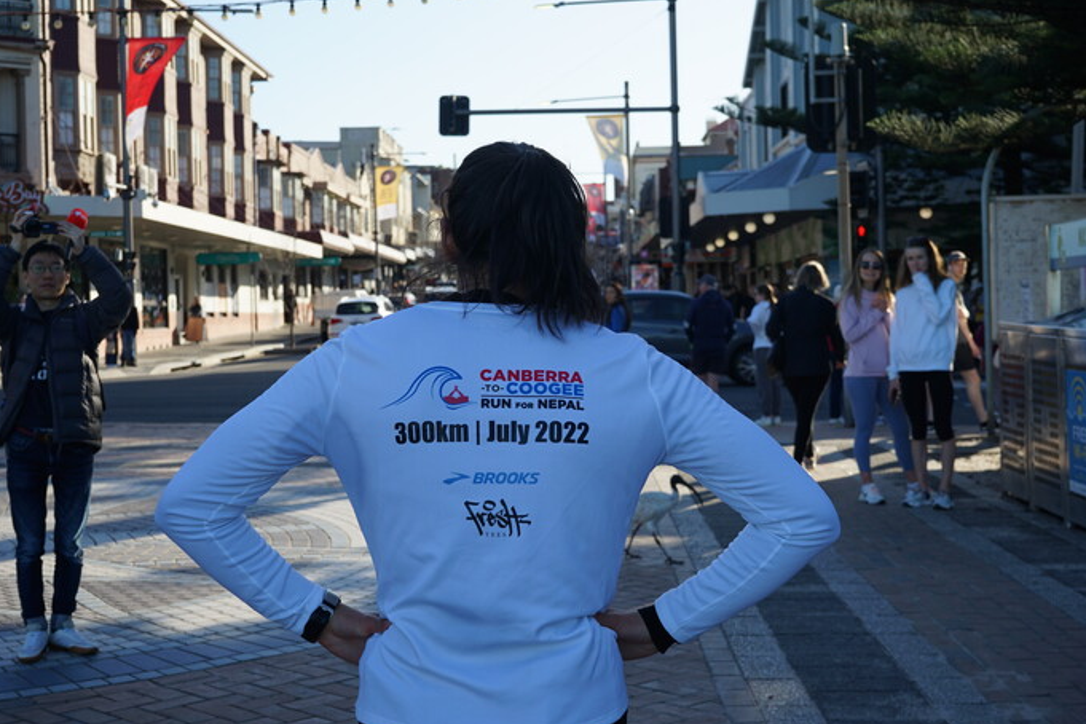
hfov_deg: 36.9
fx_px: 1629
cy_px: 354
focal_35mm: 54
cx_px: 510
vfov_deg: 25.1
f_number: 8
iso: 100
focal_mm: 49
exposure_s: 1/125
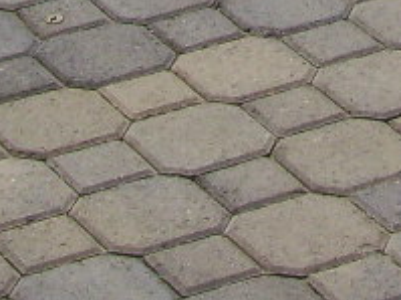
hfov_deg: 8.9
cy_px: -554
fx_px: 2535
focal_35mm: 219
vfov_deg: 6.3
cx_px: 463
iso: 80
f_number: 5.6
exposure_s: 1/640
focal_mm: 5.7
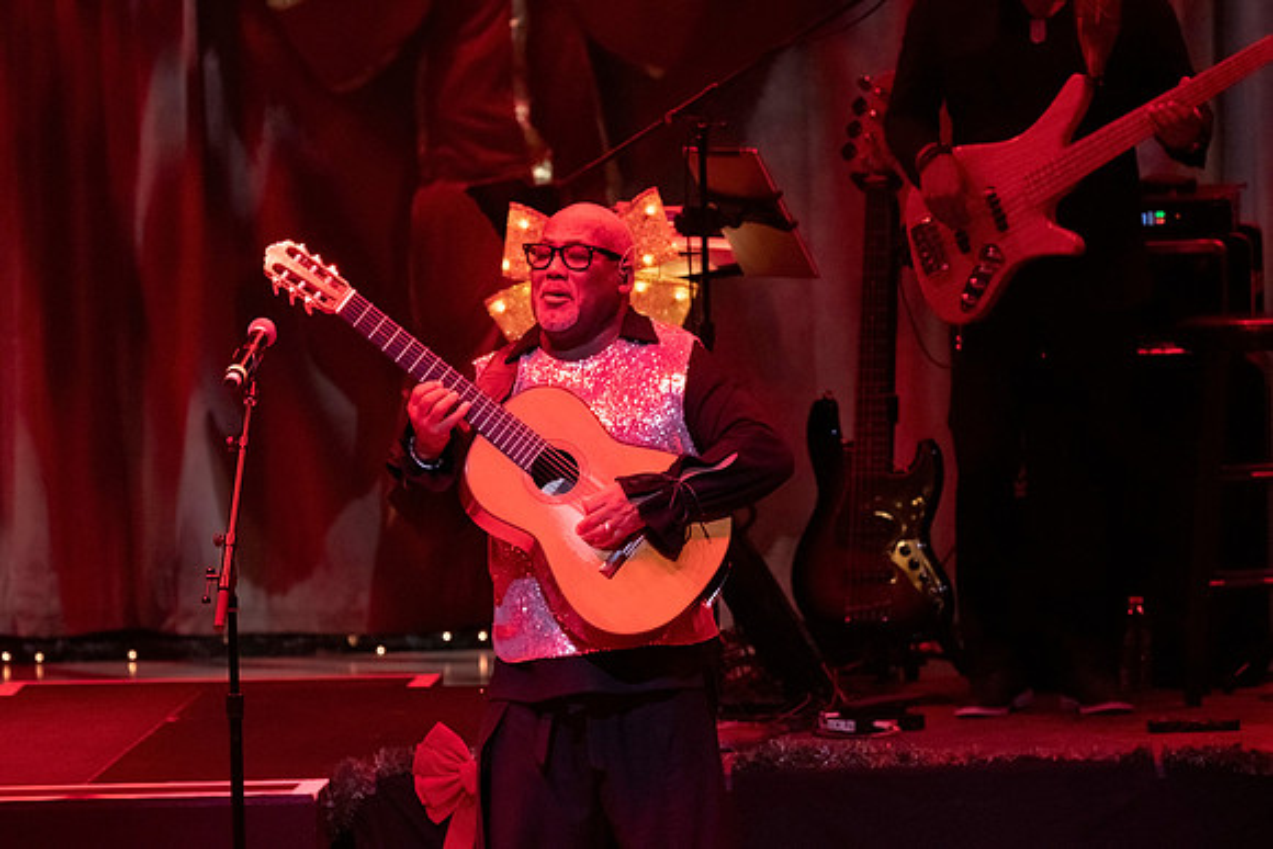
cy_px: 644
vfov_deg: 2.7
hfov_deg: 4.1
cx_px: 647
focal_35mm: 500
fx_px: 17692
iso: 5000
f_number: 8
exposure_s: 1/320
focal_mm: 324
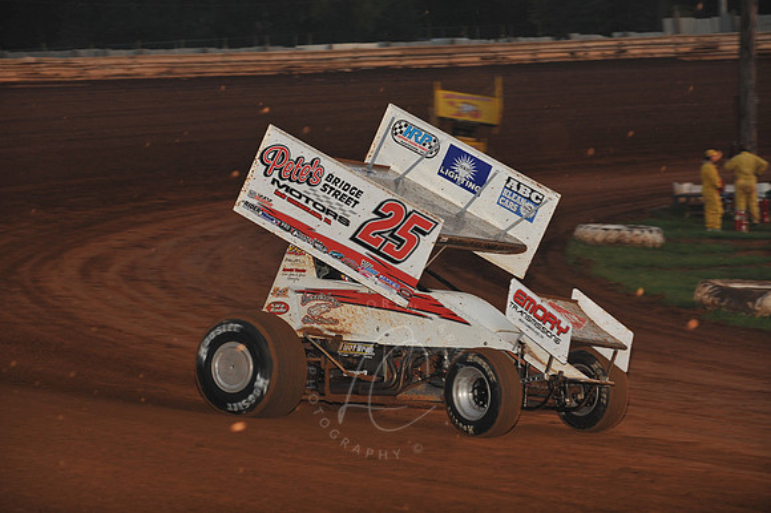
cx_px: 386
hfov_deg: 13.3
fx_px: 3318
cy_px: 256
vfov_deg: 8.8
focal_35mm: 155
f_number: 7.1
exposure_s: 1/320
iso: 800
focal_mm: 155
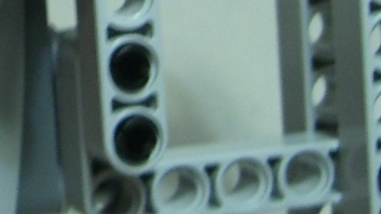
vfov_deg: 7.3
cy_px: -100
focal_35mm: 164
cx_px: -108
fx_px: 1656
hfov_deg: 12.7
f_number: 2.8
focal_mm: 7.9
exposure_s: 1/15
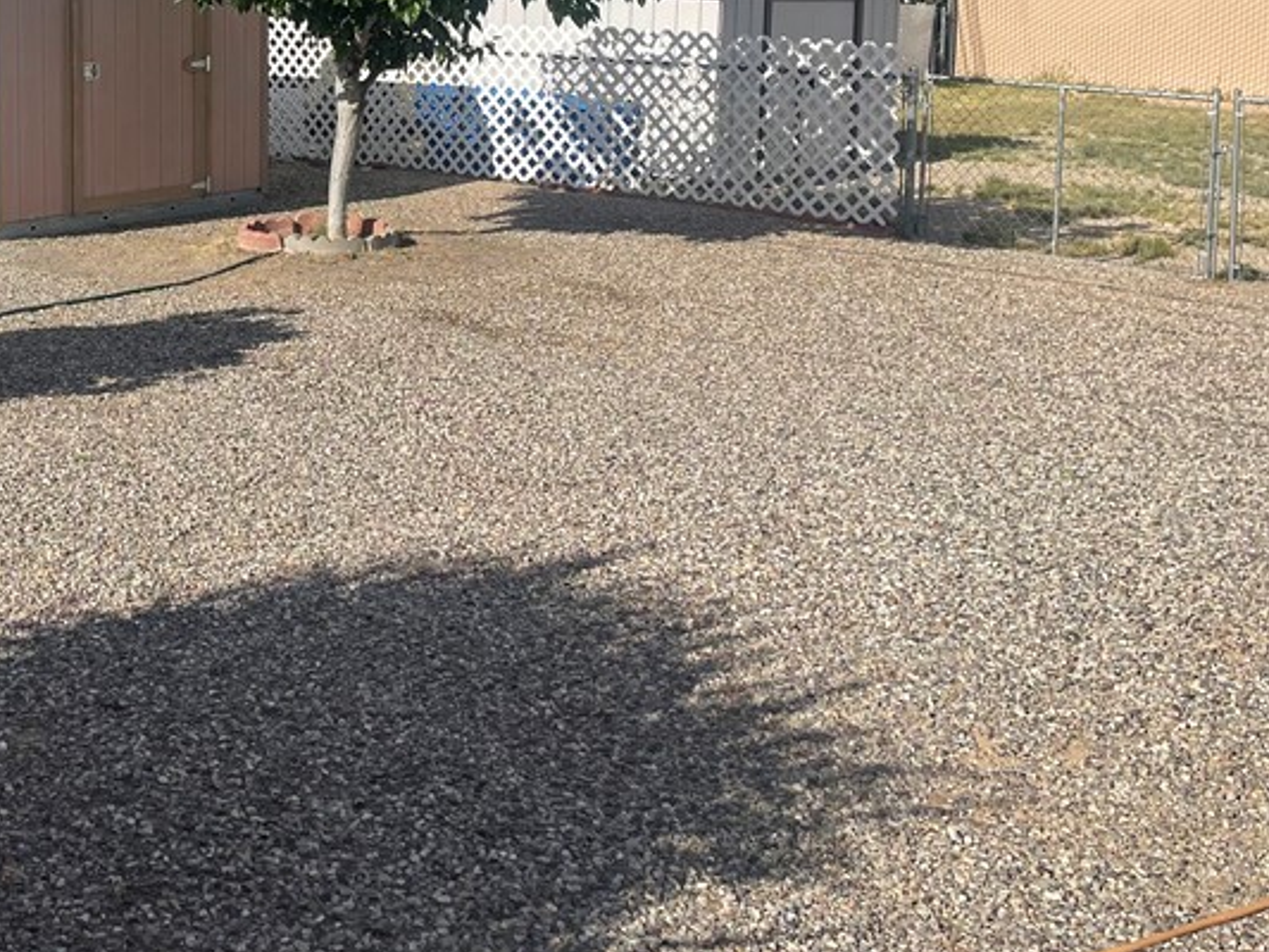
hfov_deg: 38.5
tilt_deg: -3.6
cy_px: 71
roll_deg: -1.4
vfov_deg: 28.9
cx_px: 293
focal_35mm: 48
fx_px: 1760
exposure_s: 1/4902
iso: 32
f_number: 1.6
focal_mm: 5.1
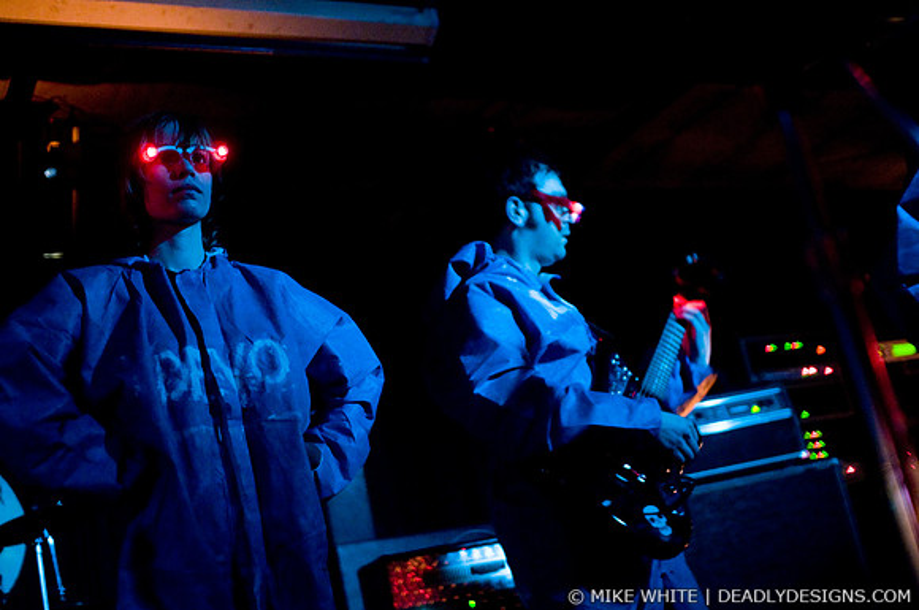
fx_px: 1147
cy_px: 305
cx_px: 460
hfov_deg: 43.7
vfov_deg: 29.8
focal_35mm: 45
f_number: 1.8
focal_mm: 30
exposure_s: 1/40
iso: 1250
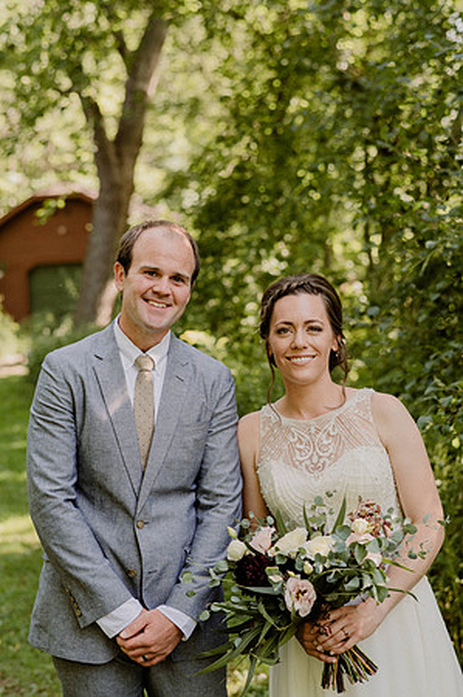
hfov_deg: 23.3
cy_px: 348
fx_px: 1121
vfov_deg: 34.5
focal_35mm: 58
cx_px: 232
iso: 160
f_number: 3.2
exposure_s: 1/160
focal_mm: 58
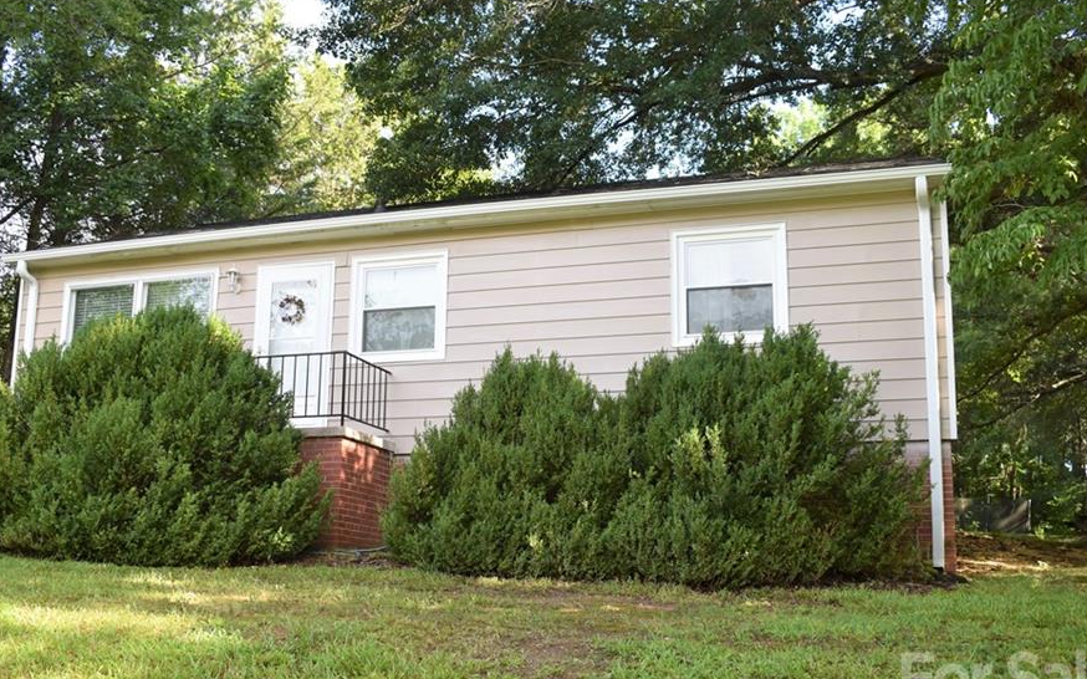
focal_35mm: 38
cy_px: 408
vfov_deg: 33.8
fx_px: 1114
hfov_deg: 52.0
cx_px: 514
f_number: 5.6
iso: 400
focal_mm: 21
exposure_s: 1/250
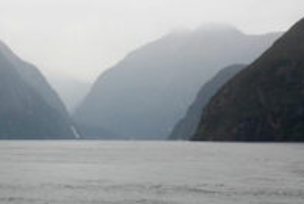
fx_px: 719
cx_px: 127
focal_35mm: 85
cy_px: 120
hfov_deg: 23.9
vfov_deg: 16.1
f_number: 9
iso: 500
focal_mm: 22
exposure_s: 1/320
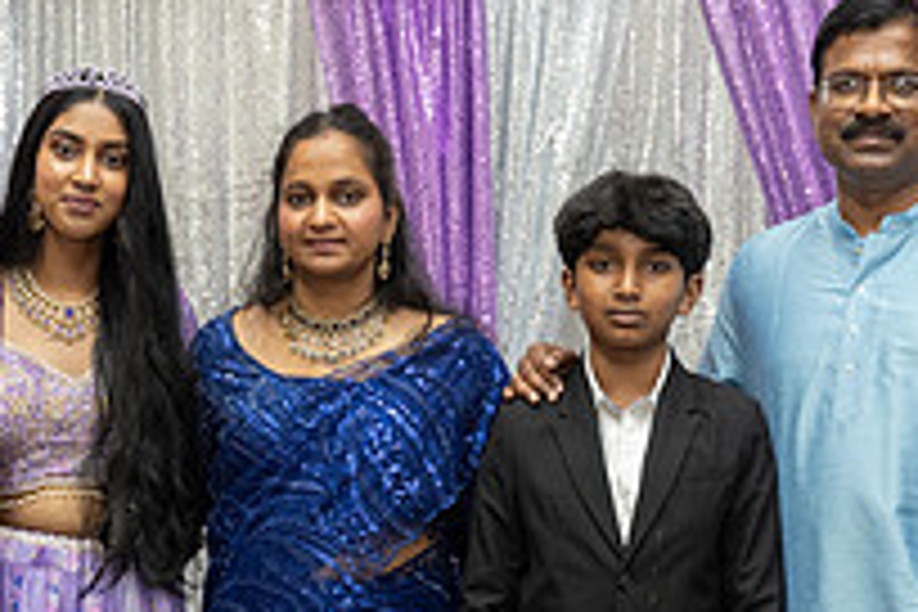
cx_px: 333
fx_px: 2907
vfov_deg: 11.7
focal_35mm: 114
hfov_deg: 17.9
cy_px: 754
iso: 1000
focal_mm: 40
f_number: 3.5
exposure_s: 1/160
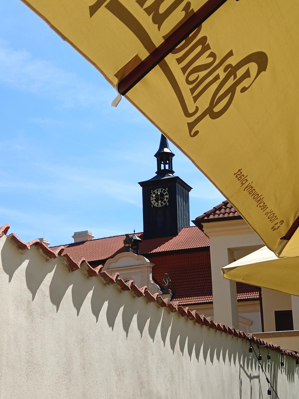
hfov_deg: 27.0
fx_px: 622
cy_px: 200
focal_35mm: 54
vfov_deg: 35.5
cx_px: 150
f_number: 1.9
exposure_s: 1/1015
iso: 104
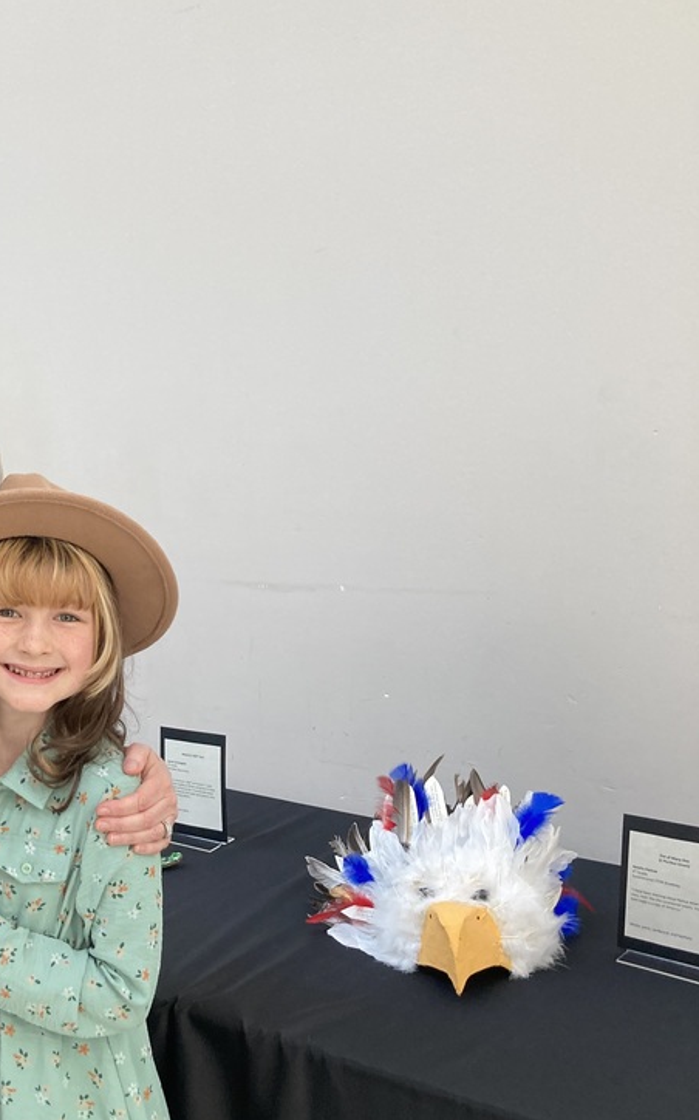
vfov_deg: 46.9
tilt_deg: -13.5
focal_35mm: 42
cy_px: 688
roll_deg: +0.3
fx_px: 1281
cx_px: 108
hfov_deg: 29.6
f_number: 1.8
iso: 80
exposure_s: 1/100
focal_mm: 3.99
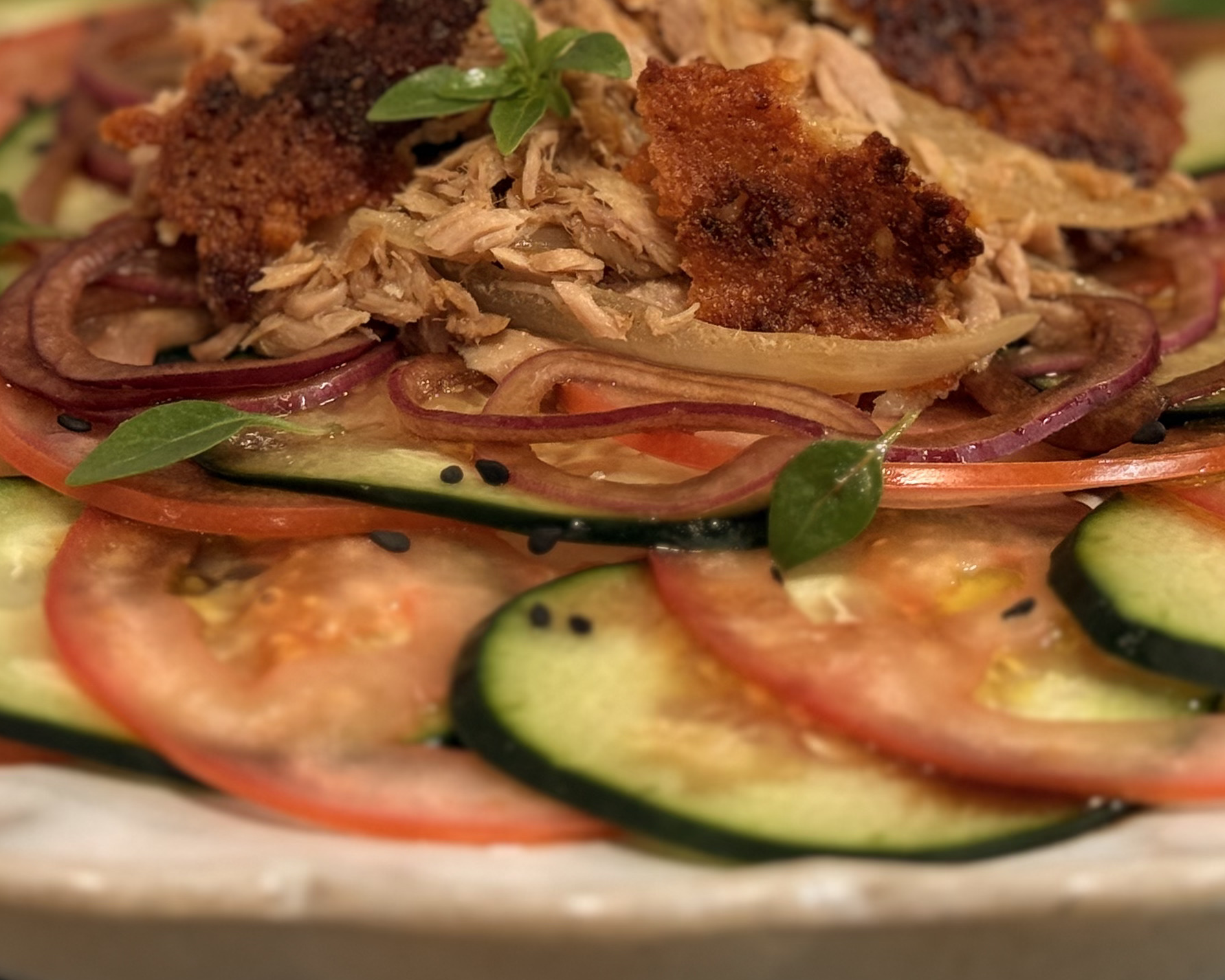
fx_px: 3843
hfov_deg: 18.1
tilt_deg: -19.4
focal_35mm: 106
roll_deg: -0.4
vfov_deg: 14.3
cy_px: -40
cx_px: 637
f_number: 1.78
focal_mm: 6.76
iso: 100
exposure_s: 1/50
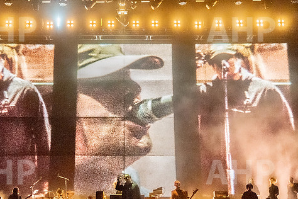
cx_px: 107
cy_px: 55
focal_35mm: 70
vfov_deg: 19.3
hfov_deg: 28.7
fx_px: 579
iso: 5000
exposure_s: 1/250
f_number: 4.5
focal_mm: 35
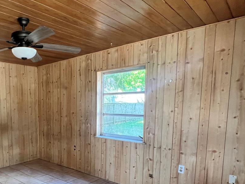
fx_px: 184
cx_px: 57
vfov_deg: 51.8
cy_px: 127
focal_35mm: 26
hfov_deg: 62.9
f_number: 1.8
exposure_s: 1/99
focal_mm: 1.57
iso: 200
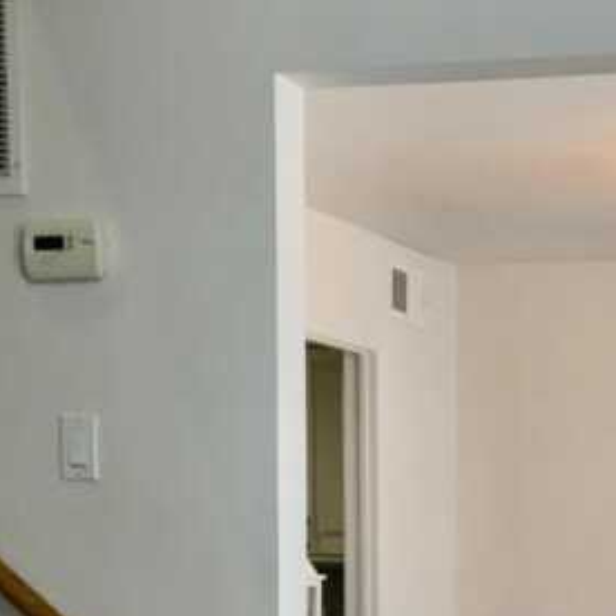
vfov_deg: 17.1
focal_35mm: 95
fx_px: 1913
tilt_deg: -5.0
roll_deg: -1.6
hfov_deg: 17.8
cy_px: 819
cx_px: 638
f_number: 2.2
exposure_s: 1/15
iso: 25
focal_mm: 4.15
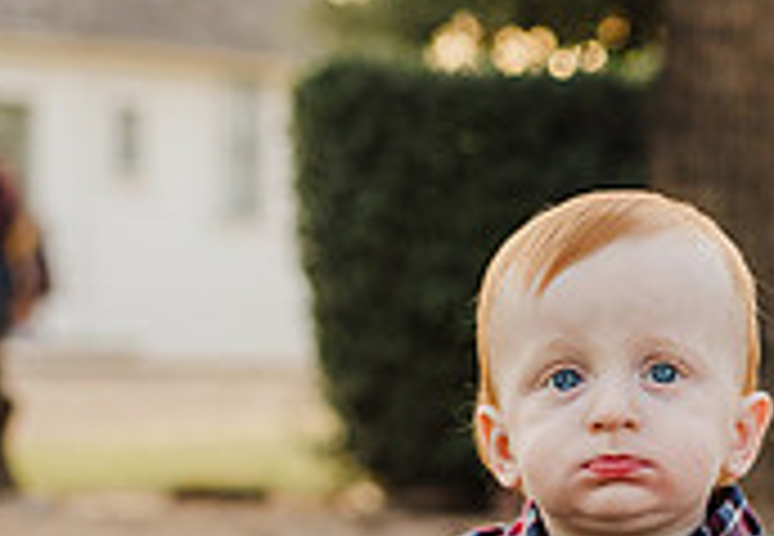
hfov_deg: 11.6
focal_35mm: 173
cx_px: 786
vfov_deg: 8.1
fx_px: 3763
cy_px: 482
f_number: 2.8
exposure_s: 1/500
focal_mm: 50
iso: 250
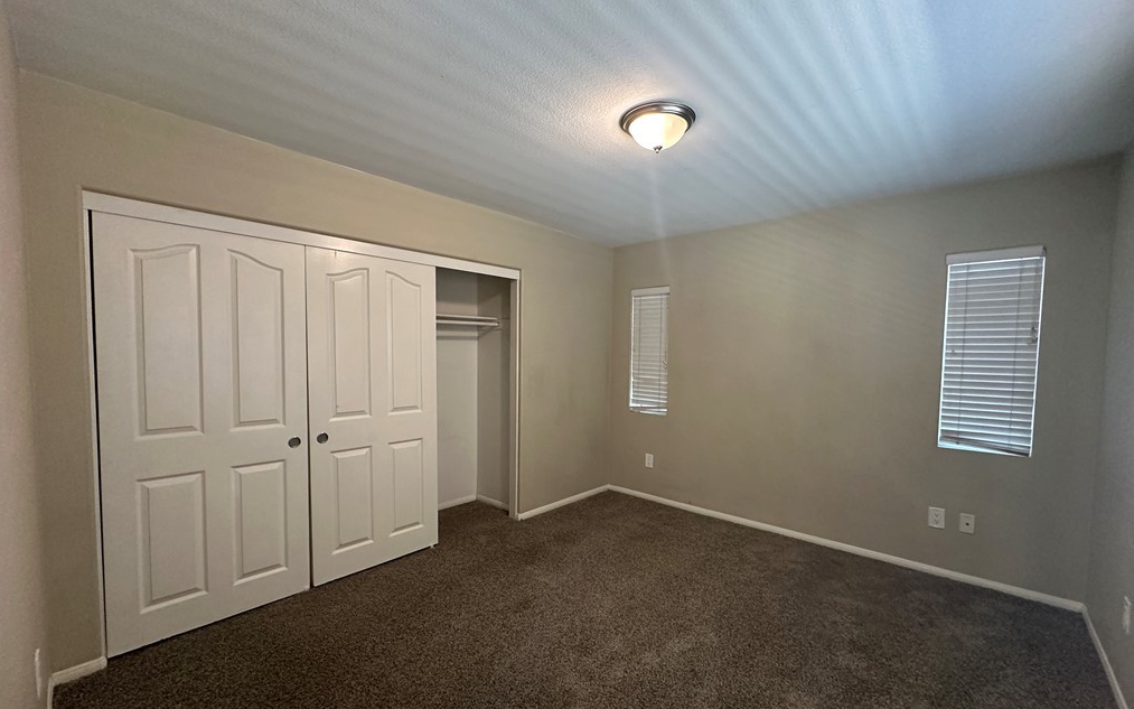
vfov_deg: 74.7
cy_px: 375
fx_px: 464
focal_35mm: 15
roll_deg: -0.2
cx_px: 570
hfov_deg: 101.5
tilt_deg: -2.0
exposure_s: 1/60
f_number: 2.2
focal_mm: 2.22
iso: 400
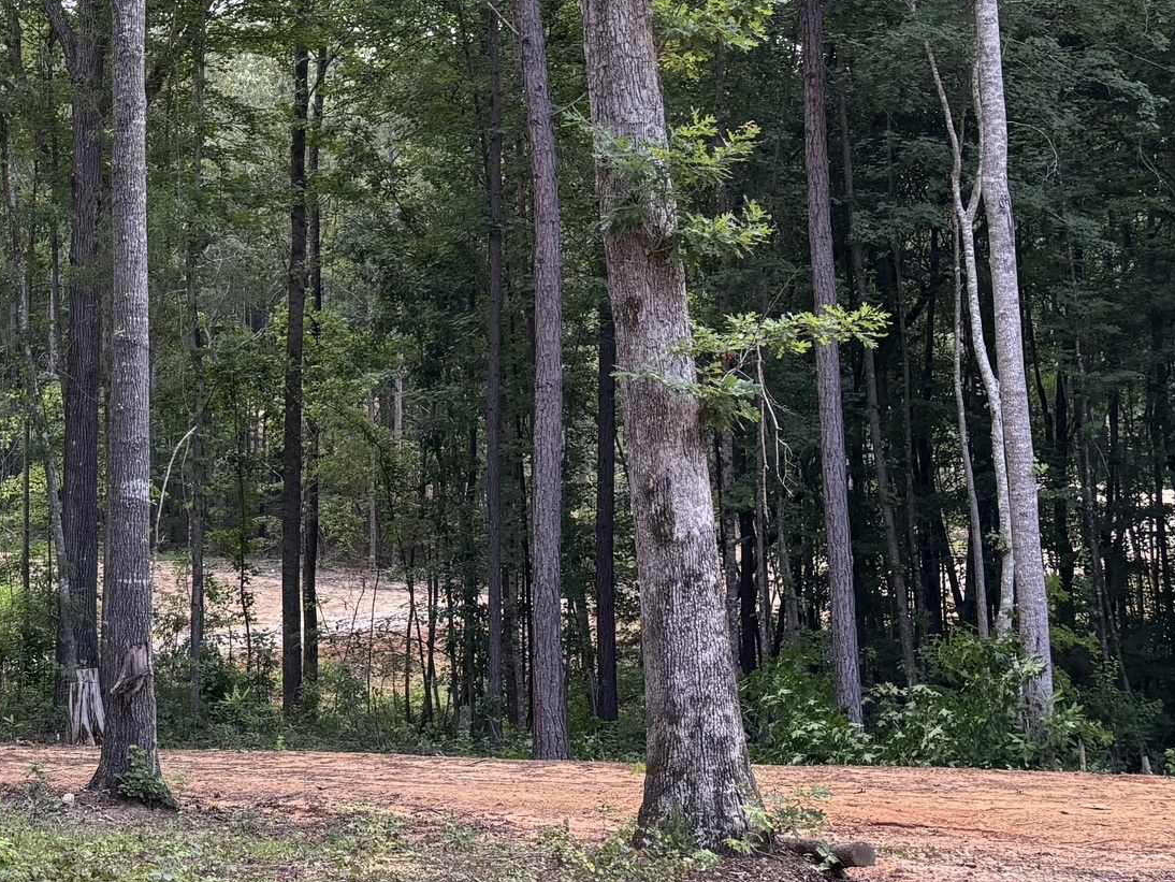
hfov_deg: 25.1
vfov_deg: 19.5
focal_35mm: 73
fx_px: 2478
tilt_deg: +9.1
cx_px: -58
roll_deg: +0.8
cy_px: -25
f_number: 1.6
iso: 50
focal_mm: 5.96
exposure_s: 1/188
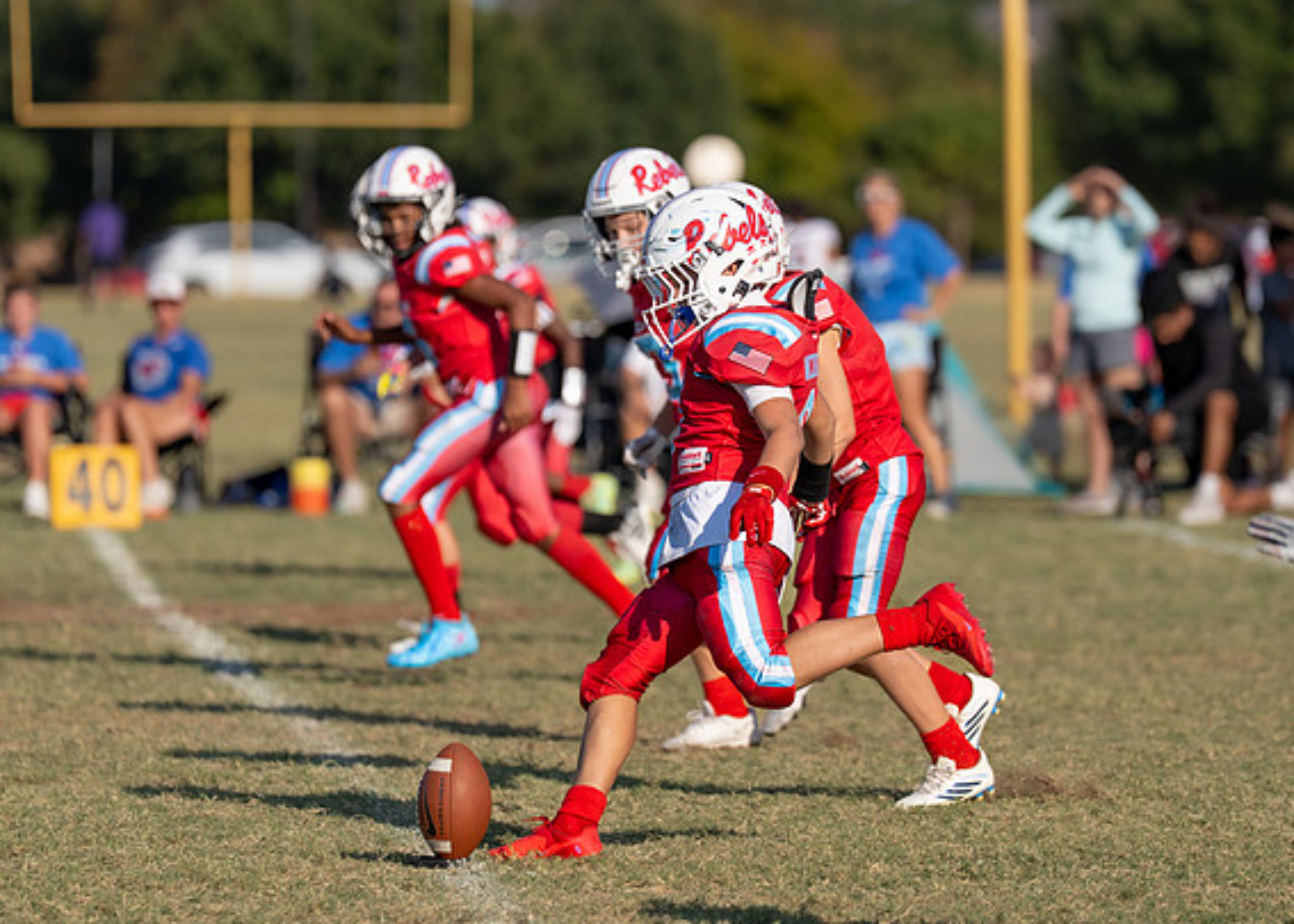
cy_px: 403
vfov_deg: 4.6
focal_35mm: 315
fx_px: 11576
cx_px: 695
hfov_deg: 6.4
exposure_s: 1/3200
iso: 125
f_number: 3.2
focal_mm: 200
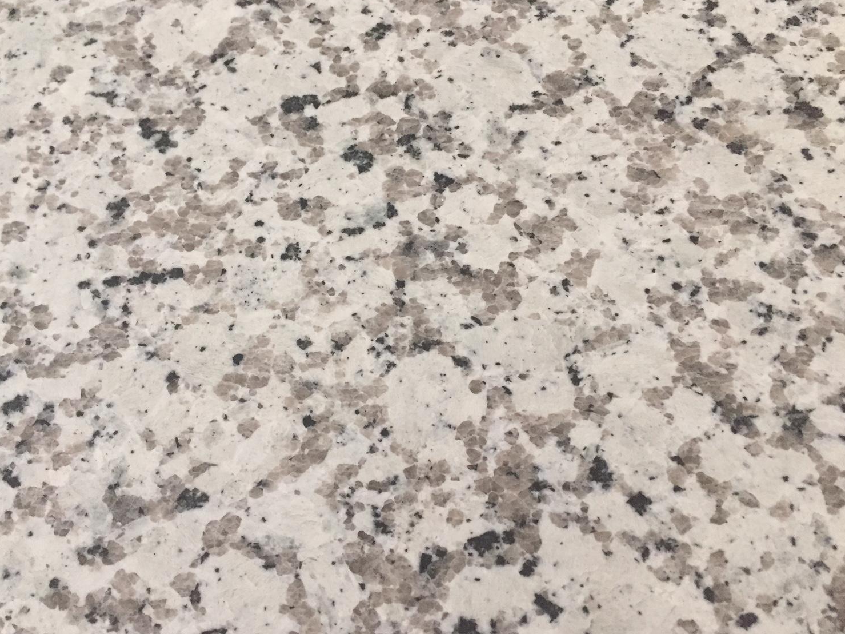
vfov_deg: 44.2
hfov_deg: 56.8
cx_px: 391
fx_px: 781
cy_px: 318
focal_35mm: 32
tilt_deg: -63.1
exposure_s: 1/30
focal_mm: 4.15
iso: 200
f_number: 2.2
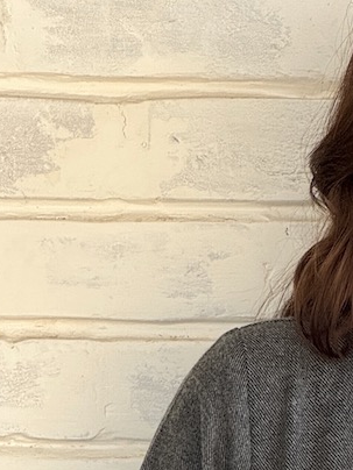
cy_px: 670
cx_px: 412
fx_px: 3318
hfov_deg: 6.1
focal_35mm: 244
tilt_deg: -5.7
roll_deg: -1.9
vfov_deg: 8.0
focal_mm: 9
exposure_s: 1/99
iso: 160
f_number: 2.8
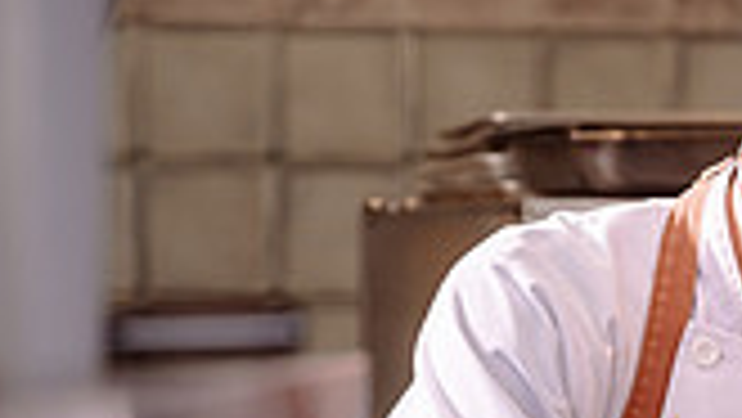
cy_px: 564
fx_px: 5098
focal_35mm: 259
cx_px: 1015
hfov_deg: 8.2
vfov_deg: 4.7
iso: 100
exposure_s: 1/160
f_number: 2.8
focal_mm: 70
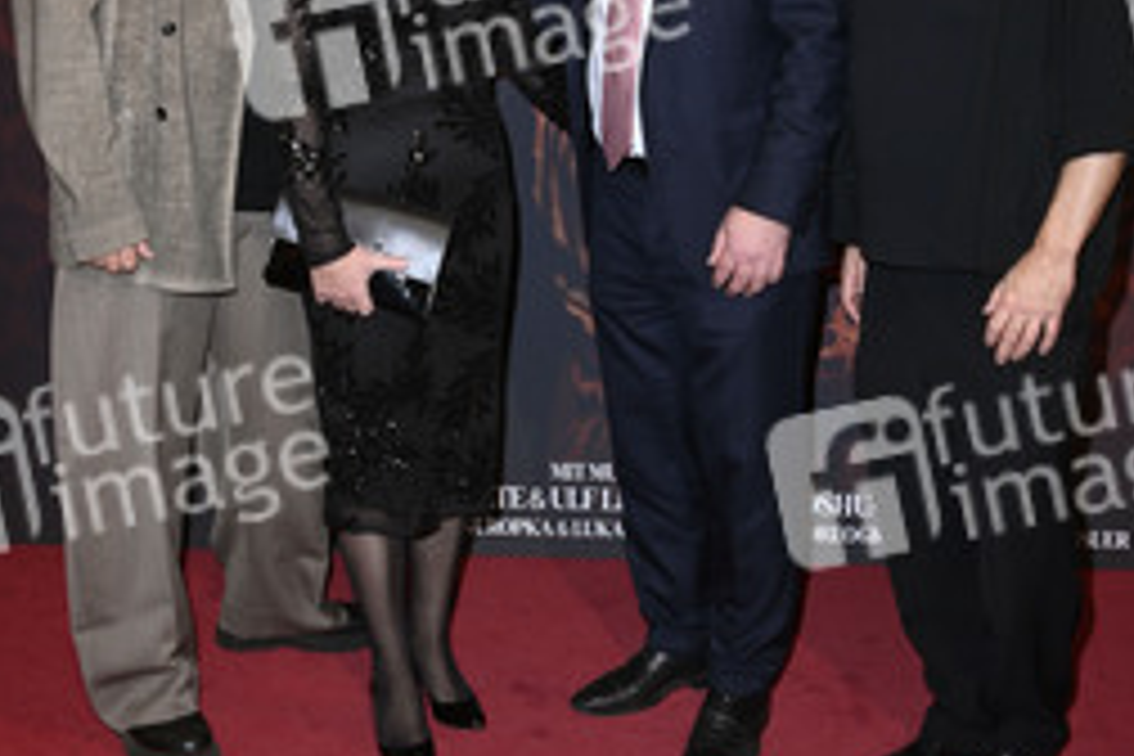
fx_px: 1701
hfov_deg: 36.9
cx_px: 590
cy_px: 238
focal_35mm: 54
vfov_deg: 24.9
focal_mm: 34
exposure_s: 1/250
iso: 1250
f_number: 5.6
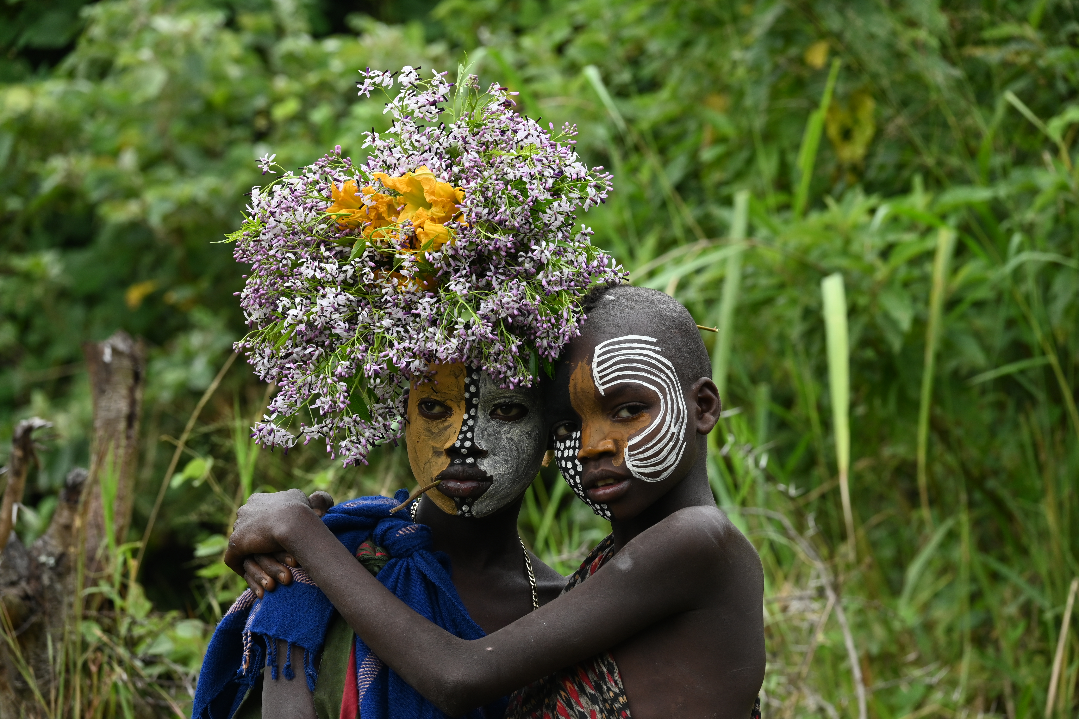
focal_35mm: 180
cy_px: 360
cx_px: 540
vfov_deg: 7.6
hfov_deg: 11.4
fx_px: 5395
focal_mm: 120
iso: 320
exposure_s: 1/200
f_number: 7.1
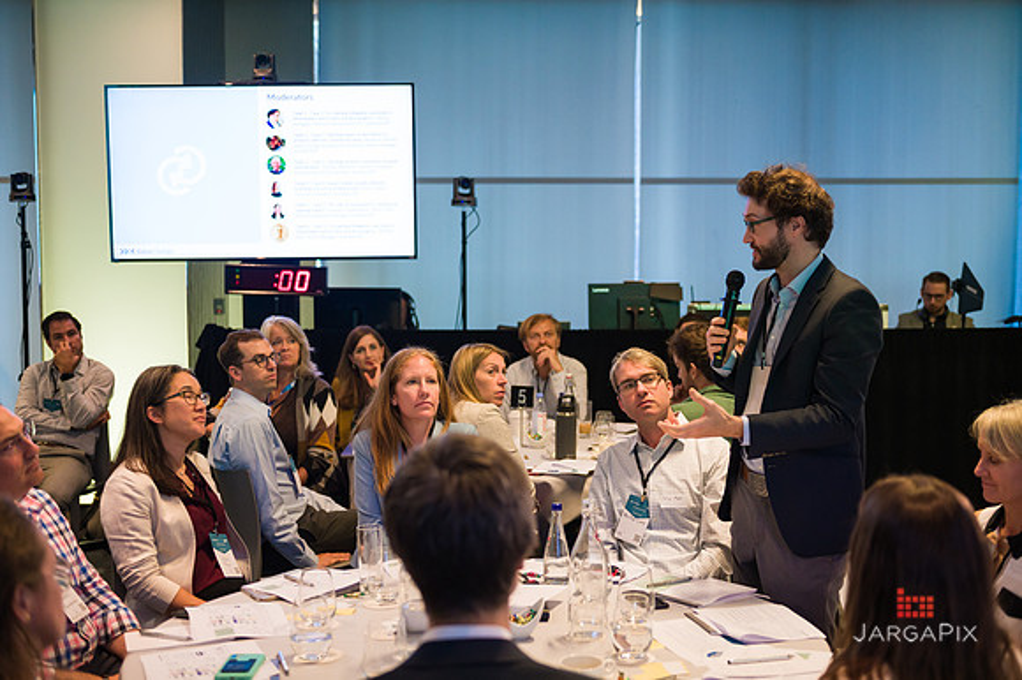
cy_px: 340
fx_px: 1288
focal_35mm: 45
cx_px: 512
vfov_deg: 29.6
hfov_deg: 43.3
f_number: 3.2
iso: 1600
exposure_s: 1/200
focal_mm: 45
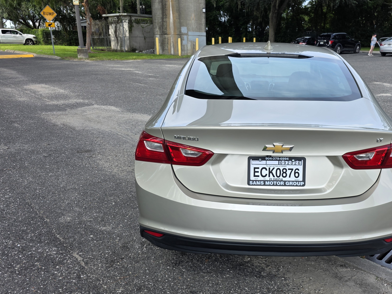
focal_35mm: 31
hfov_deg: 57.5
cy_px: 171
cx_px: 249
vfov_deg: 45.3
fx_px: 351
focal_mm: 6.3
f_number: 1.7
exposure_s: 1/1686
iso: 80
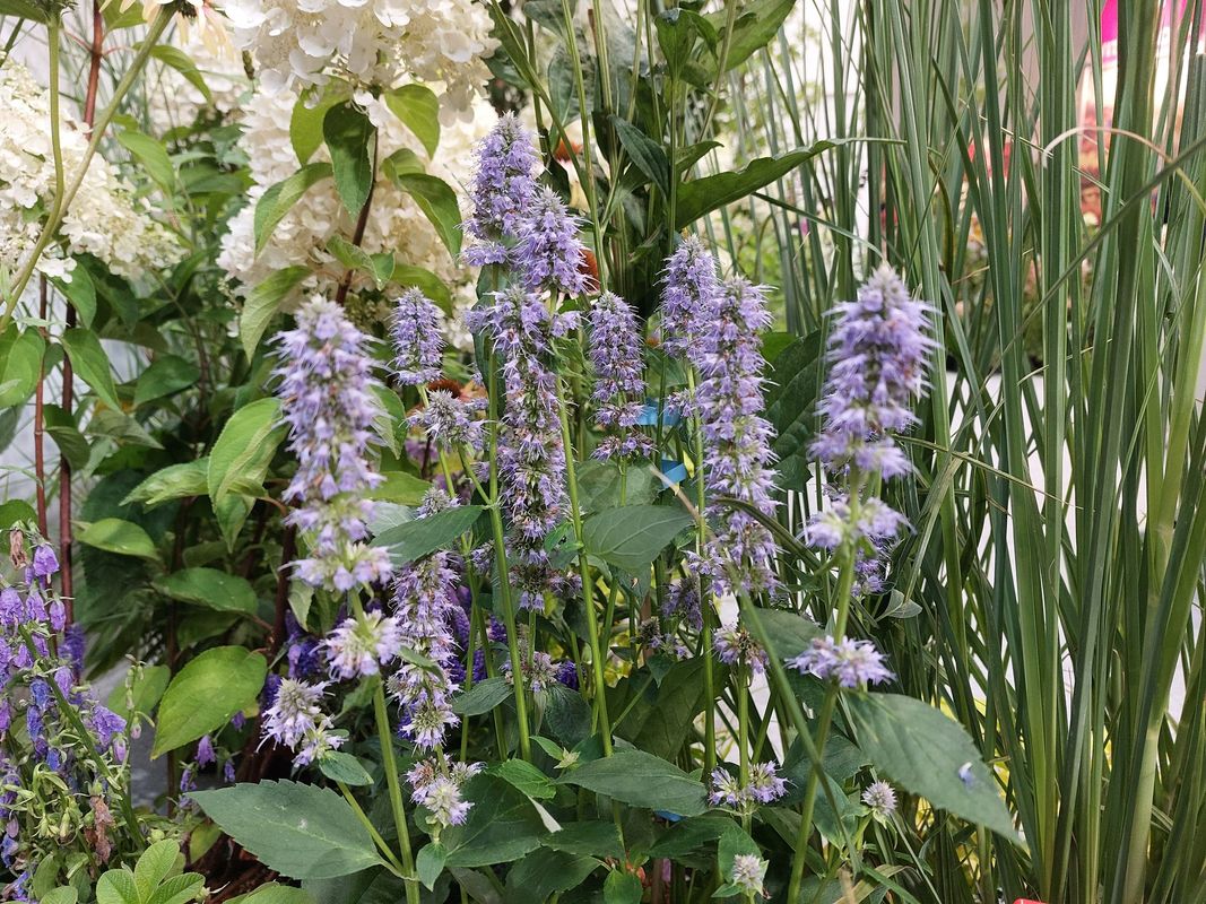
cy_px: 452
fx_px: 871
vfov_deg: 54.9
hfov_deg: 69.4
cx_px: 603
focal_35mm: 25
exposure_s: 1/50
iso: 160
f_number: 1.8
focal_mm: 5.23
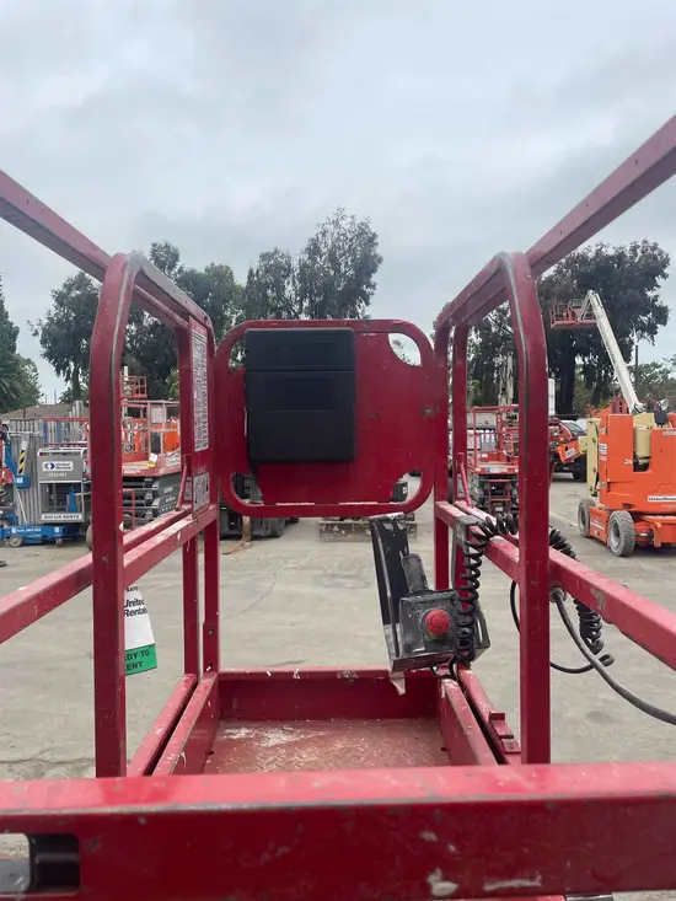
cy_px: 450
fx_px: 677
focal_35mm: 26
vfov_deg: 67.3
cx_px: 338
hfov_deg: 53.1
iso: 32
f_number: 1.6
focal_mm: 4.2
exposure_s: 1/2053
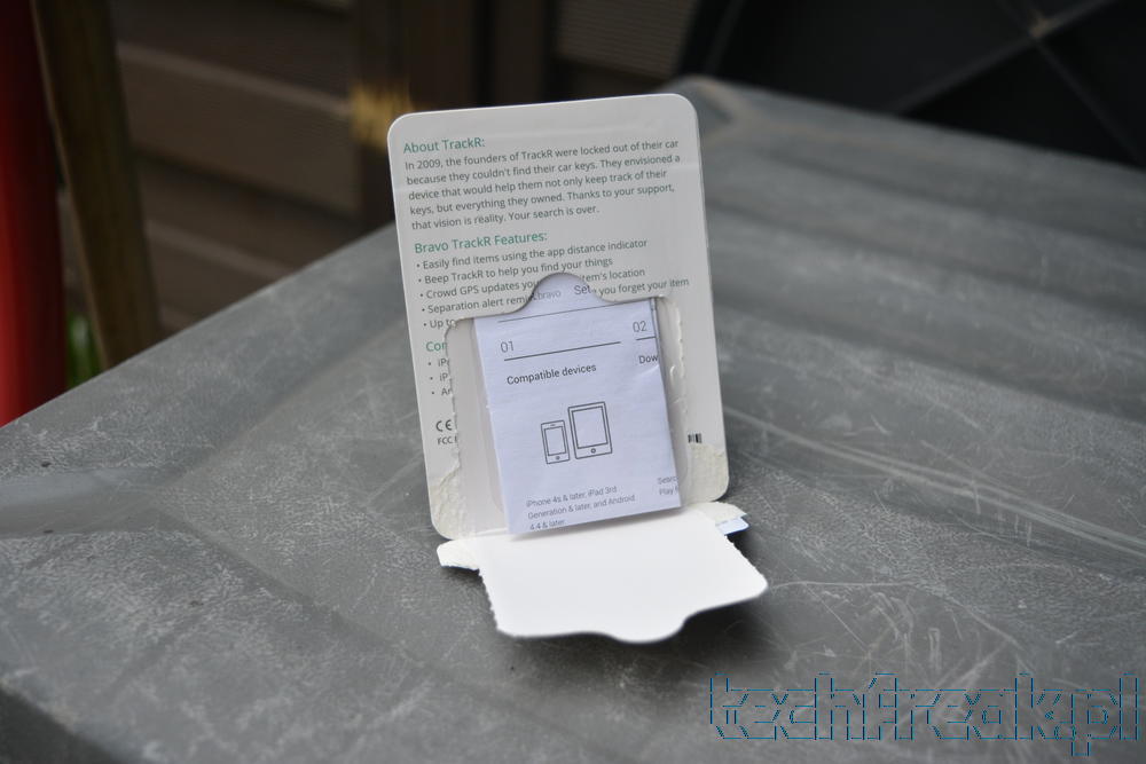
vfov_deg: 35.5
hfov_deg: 51.3
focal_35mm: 38
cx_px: 573
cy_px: 382
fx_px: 1194
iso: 450
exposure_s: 1/60
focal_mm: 25
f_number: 4
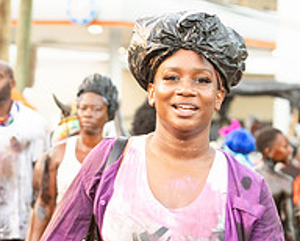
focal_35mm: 343
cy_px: 198
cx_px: 77
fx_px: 3049
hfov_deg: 5.6
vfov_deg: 4.5
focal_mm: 100
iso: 1250
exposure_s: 1/200
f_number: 5
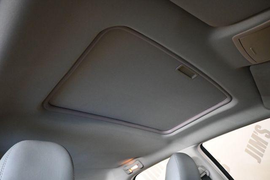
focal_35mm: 24
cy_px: 90
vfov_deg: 53.1
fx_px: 180
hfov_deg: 73.8
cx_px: 135
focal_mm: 16
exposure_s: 1/80
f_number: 3.5
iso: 3200
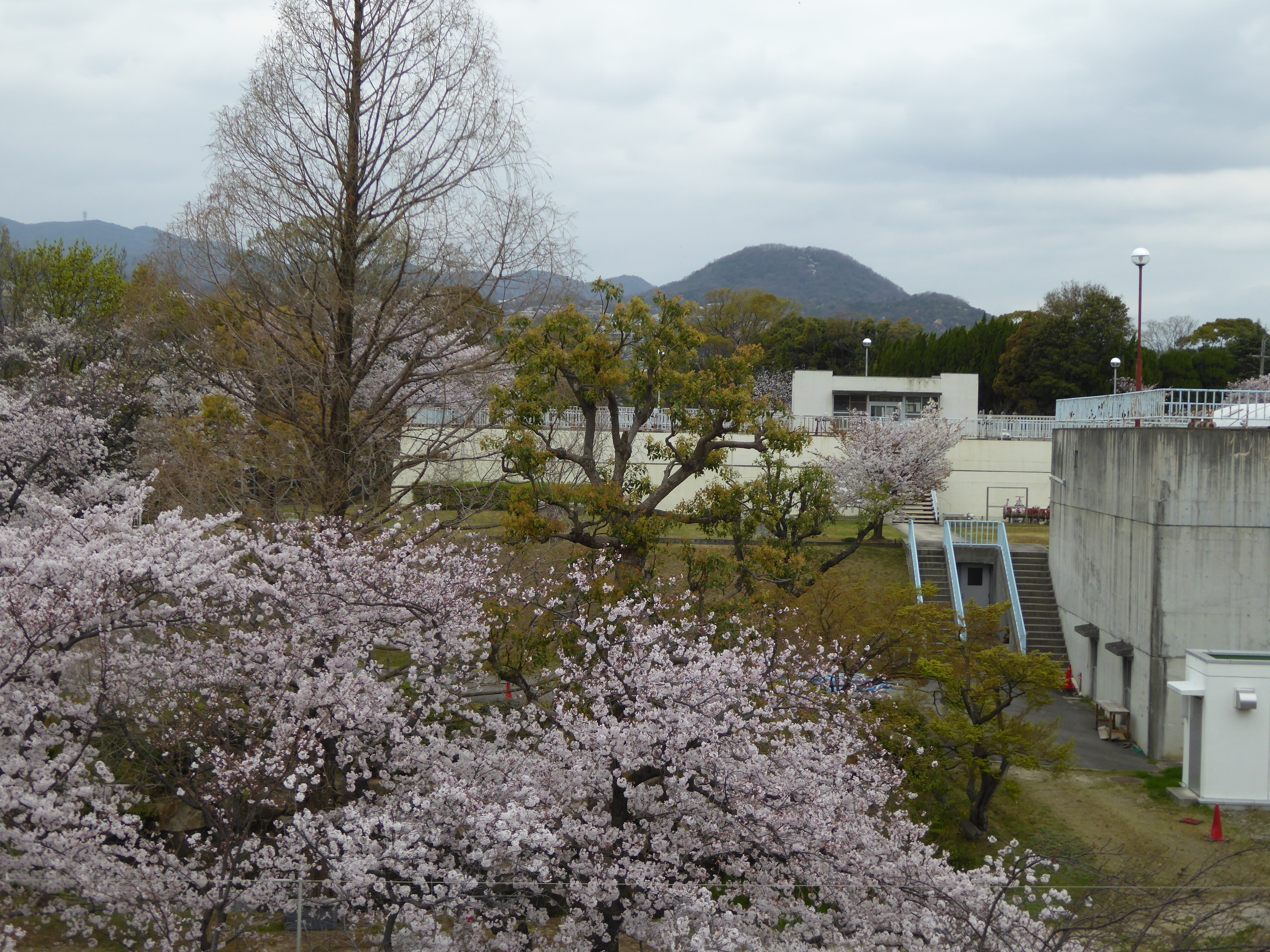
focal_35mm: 49
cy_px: 476
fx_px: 1798
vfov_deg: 29.7
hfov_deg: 38.9
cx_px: 635
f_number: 4
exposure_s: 1/160
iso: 100
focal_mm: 8.4
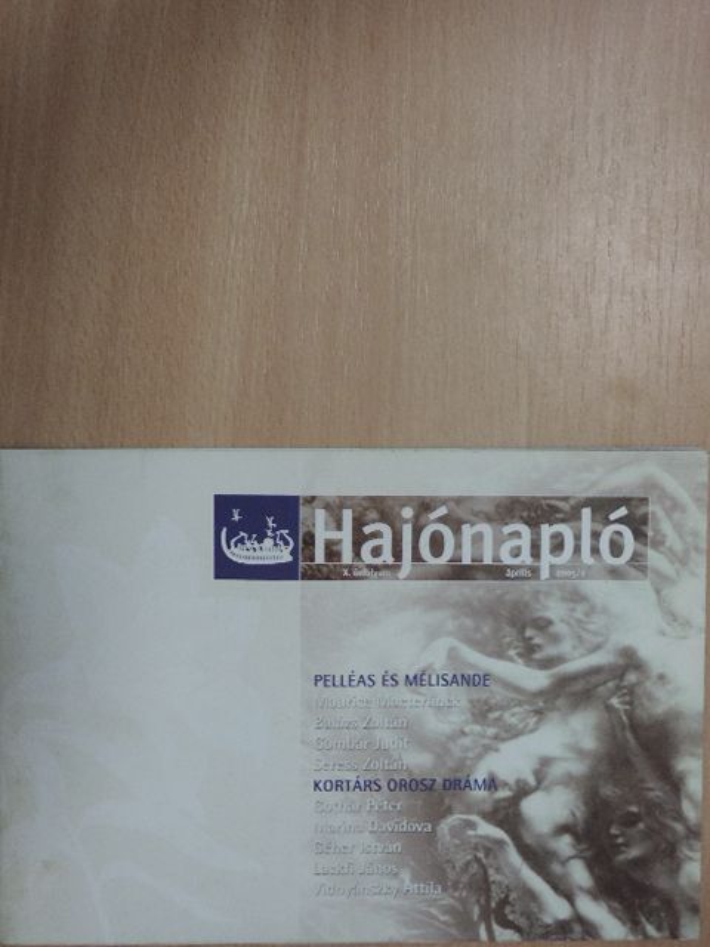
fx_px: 957
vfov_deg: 52.6
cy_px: 474
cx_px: 355
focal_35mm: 35
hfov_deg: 40.7
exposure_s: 1/60
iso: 560
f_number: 3.3
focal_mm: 6.2
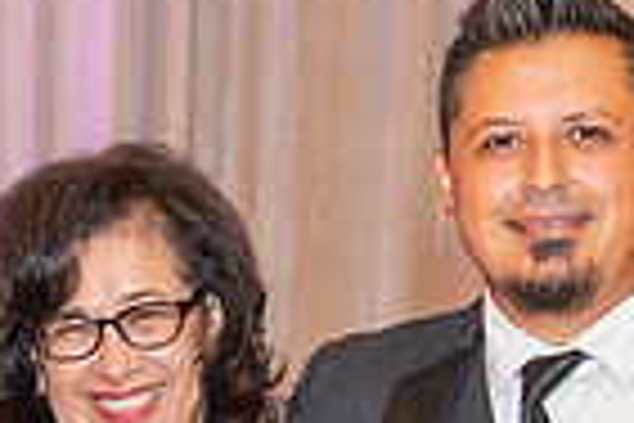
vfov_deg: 7.3
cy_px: 679
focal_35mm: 185
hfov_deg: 11.0
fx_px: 3258
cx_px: -65
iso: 1600
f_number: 3.5
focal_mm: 38
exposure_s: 1/160
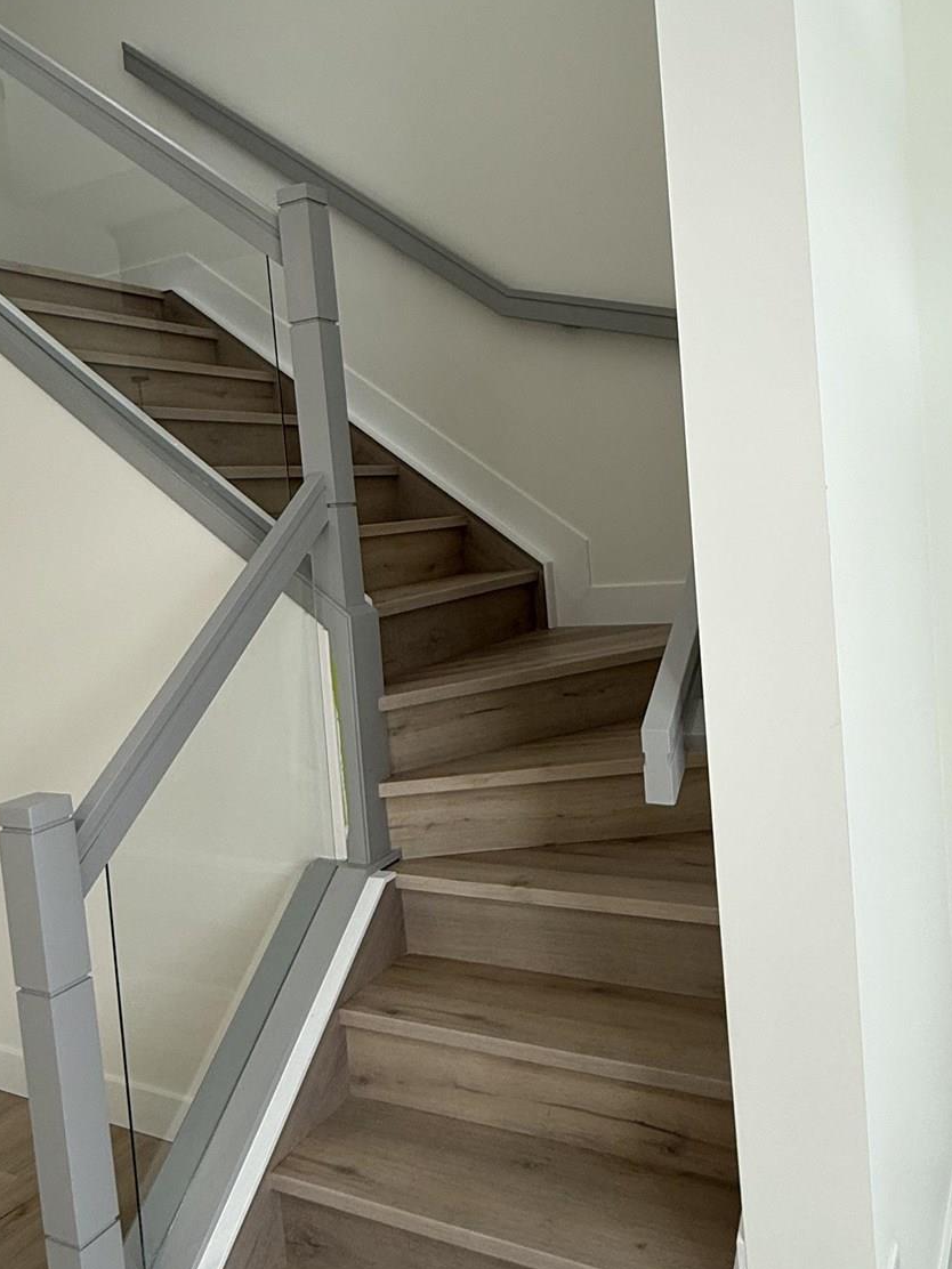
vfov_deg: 61.6
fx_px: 1063
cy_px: 590
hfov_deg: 48.2
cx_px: 465
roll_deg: +4.9
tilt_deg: -3.1
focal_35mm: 29
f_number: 2.2
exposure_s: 1/120
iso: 100
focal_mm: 2.22
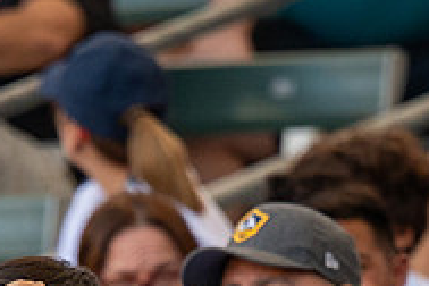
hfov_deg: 1.7
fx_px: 14859
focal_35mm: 1247
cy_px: 445
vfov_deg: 1.1
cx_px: -86
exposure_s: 1/2000
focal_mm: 200
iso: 1100
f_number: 2.8
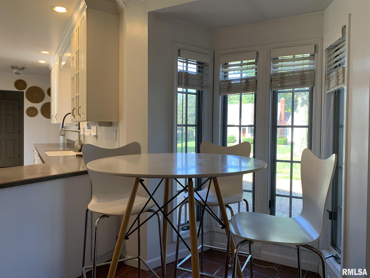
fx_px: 278
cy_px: 139
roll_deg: -1.4
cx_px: 185
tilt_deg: -1.5
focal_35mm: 26
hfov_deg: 67.3
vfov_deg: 53.1
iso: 100
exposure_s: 1/109
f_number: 1.8
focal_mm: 4.25
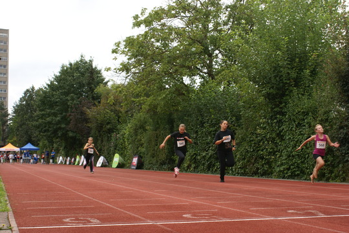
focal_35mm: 52
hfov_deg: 37.9
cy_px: 116
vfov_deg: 25.8
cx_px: 174
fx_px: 509
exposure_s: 1/200
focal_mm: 35
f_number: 6.3
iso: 100
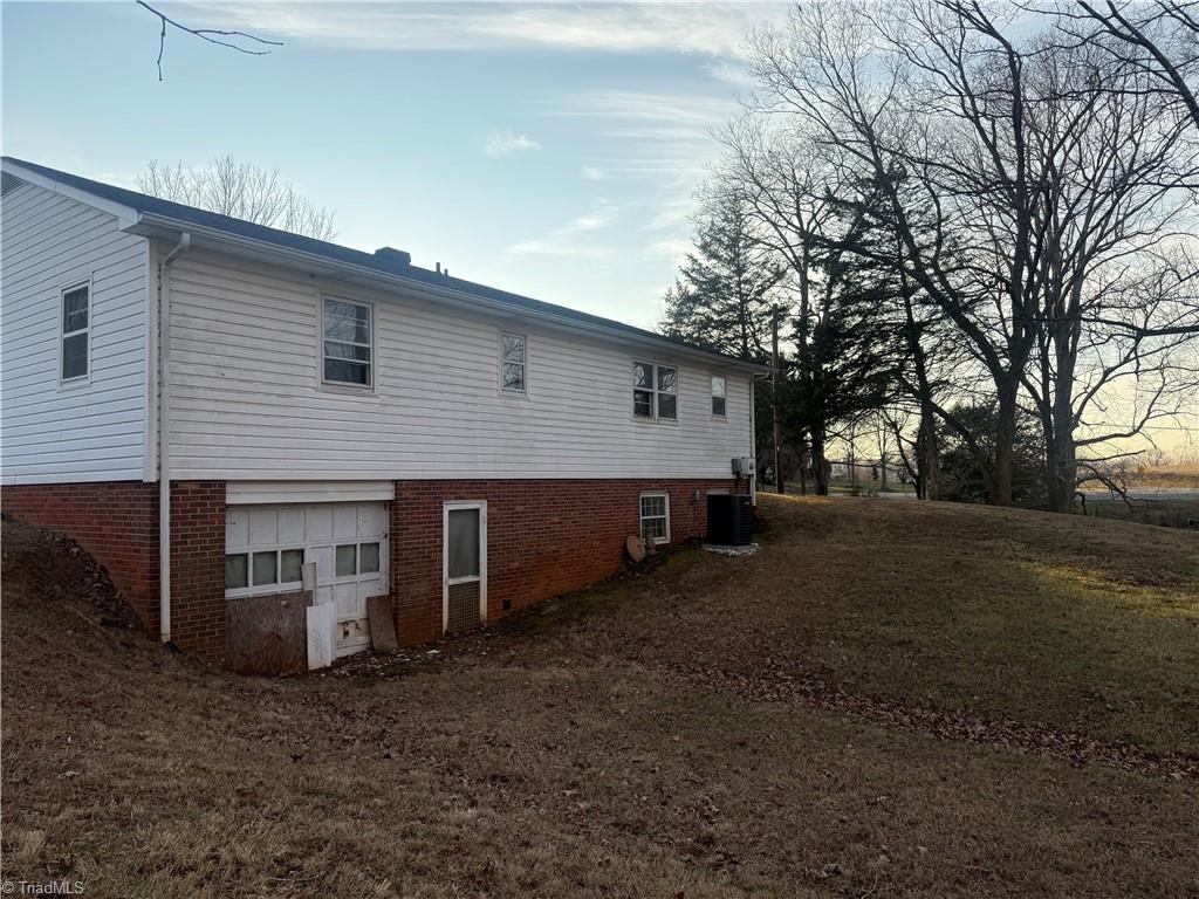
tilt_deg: +3.3
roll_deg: +0.8
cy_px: 450
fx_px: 831
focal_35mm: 24
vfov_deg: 56.8
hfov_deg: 71.6
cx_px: 600
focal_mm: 6.76
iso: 80
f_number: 1.78
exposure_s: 1/2299
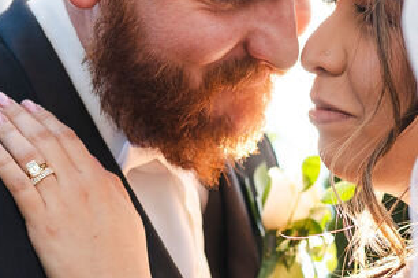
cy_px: 143
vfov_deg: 11.6
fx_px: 1368
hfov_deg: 17.4
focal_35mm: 118
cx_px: 210
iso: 500
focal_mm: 35
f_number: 2.5
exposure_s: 1/3200
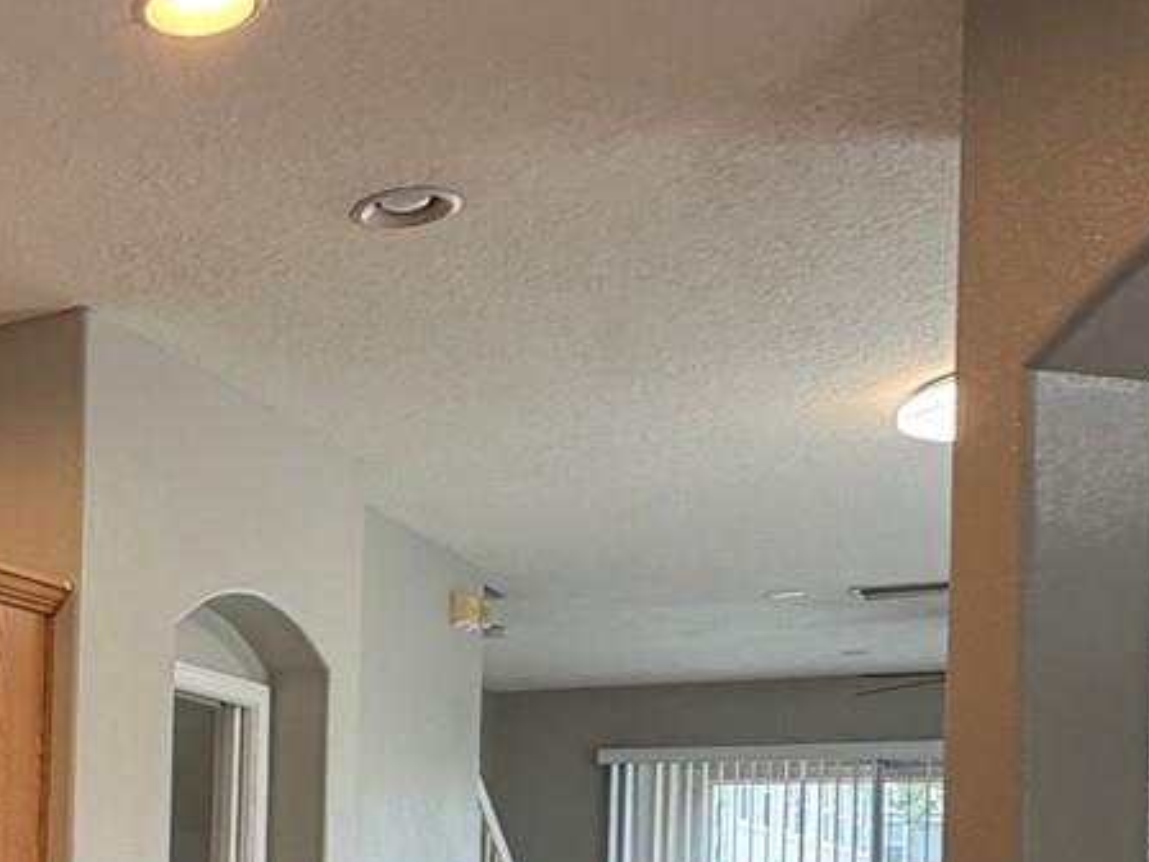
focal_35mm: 50
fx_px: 1660
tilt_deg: +0.0
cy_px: 877
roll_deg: -2.6
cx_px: -231
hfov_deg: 31.8
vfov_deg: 27.3
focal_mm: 2.22
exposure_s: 1/60
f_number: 2.2
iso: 200
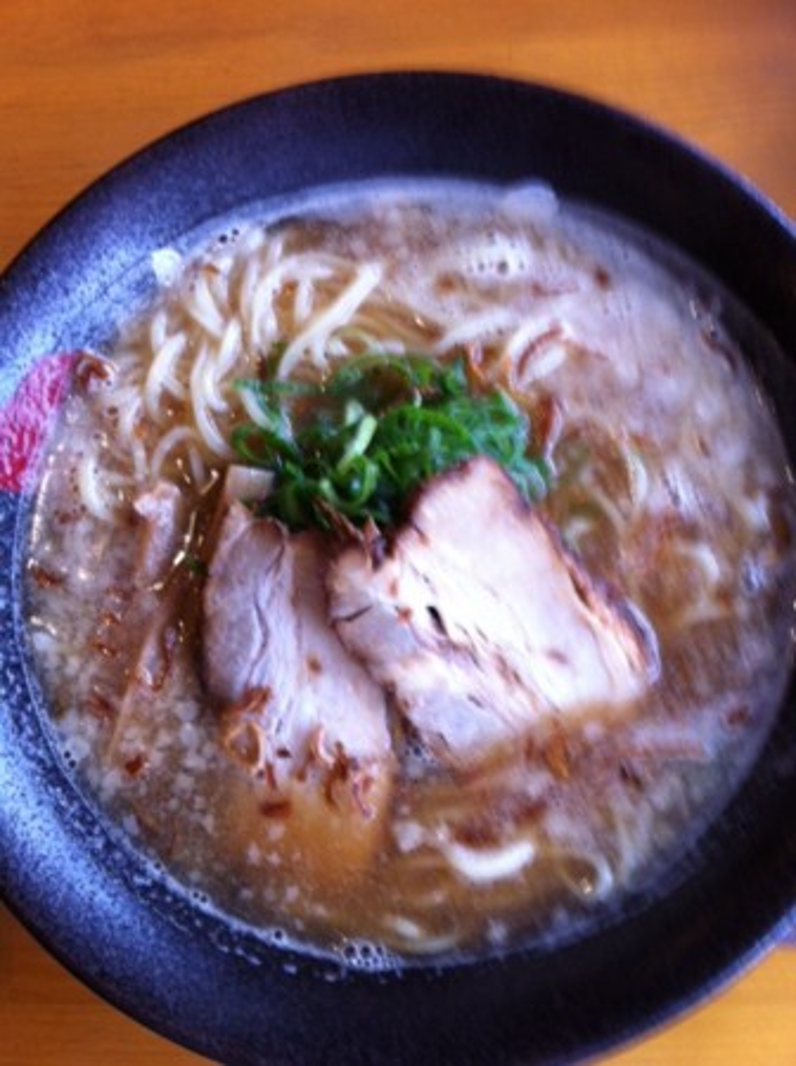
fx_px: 1076
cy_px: 533
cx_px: 398
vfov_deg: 52.7
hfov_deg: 40.6
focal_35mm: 35
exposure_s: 1/15
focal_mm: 3.85
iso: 80
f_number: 2.8
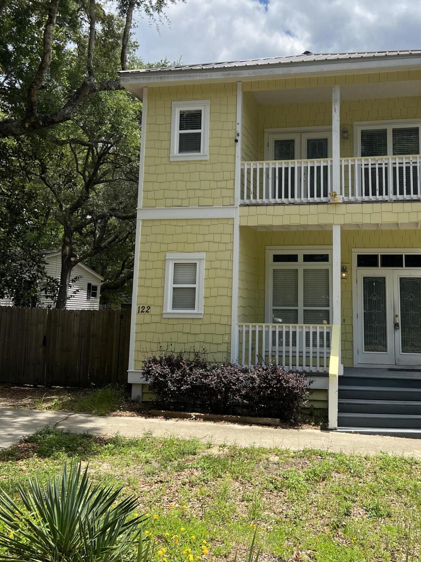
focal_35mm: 36
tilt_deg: +9.3
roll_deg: -1.4
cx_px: 281
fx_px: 584
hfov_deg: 39.2
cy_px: 214
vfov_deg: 50.9
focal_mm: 5.7
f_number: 1.5
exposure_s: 1/5076
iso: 50
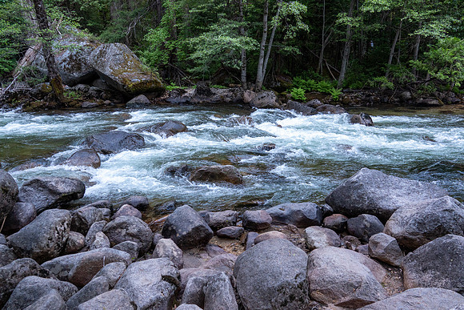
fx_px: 328
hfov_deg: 70.6
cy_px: 155
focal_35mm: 25
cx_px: 232
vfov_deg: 50.6
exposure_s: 1/250
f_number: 2.4
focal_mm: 8.8
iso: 320
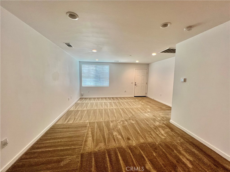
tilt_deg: -4.6
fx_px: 86
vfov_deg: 89.9
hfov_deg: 106.2
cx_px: 115
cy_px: 86
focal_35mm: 13
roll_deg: -0.9
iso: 64
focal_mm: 1.57
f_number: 1.8
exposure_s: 1/99
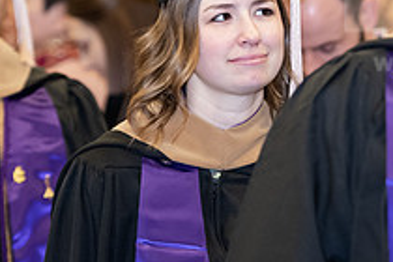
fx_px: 3766
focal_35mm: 345
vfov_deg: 4.0
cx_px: 288
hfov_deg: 6.0
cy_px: 102
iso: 2500
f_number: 3.2
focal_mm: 125
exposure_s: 1/200
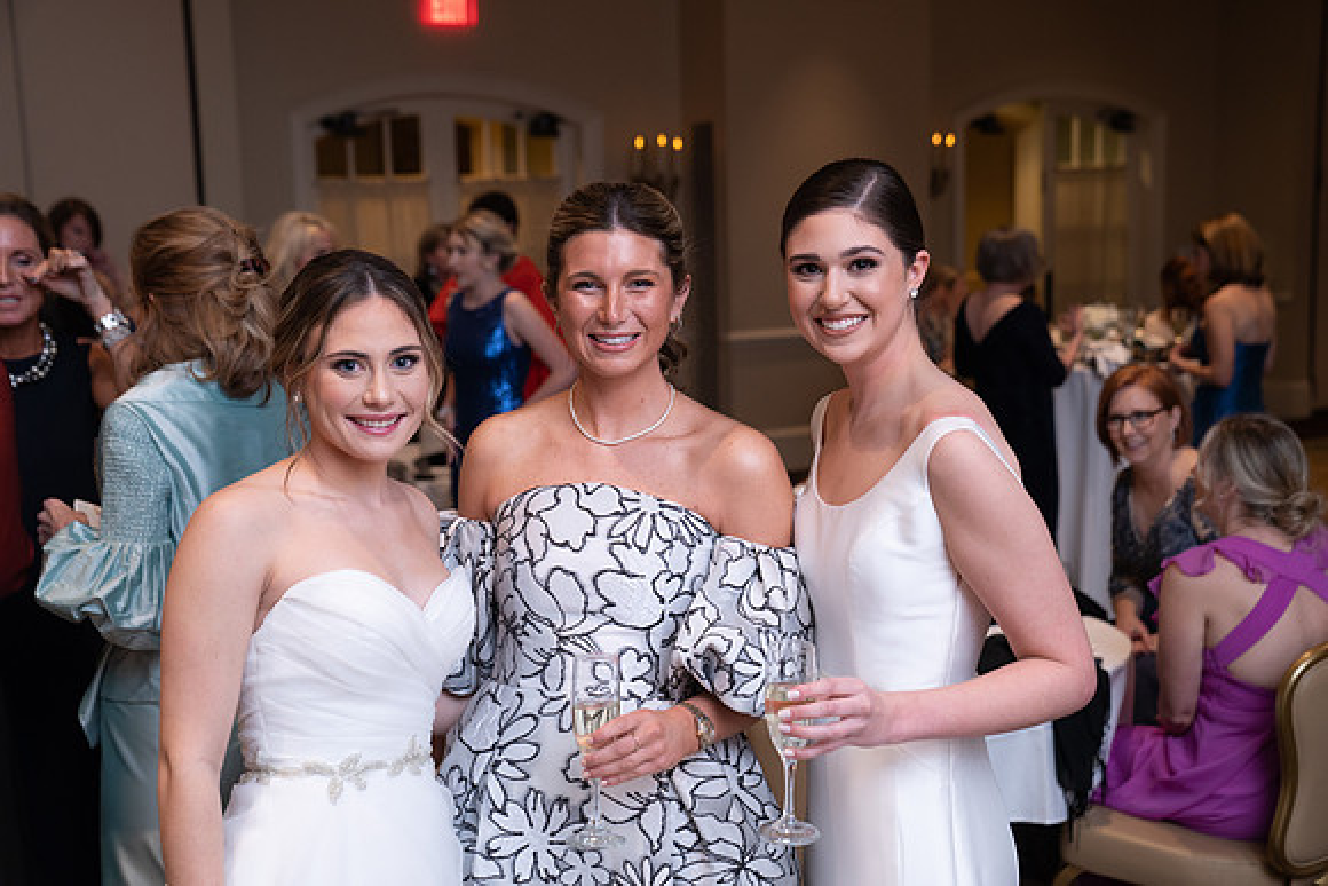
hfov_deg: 38.2
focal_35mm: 52
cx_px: 664
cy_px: 443
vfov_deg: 26.0
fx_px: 1919
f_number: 3.5
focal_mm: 52
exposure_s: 1/80
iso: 800
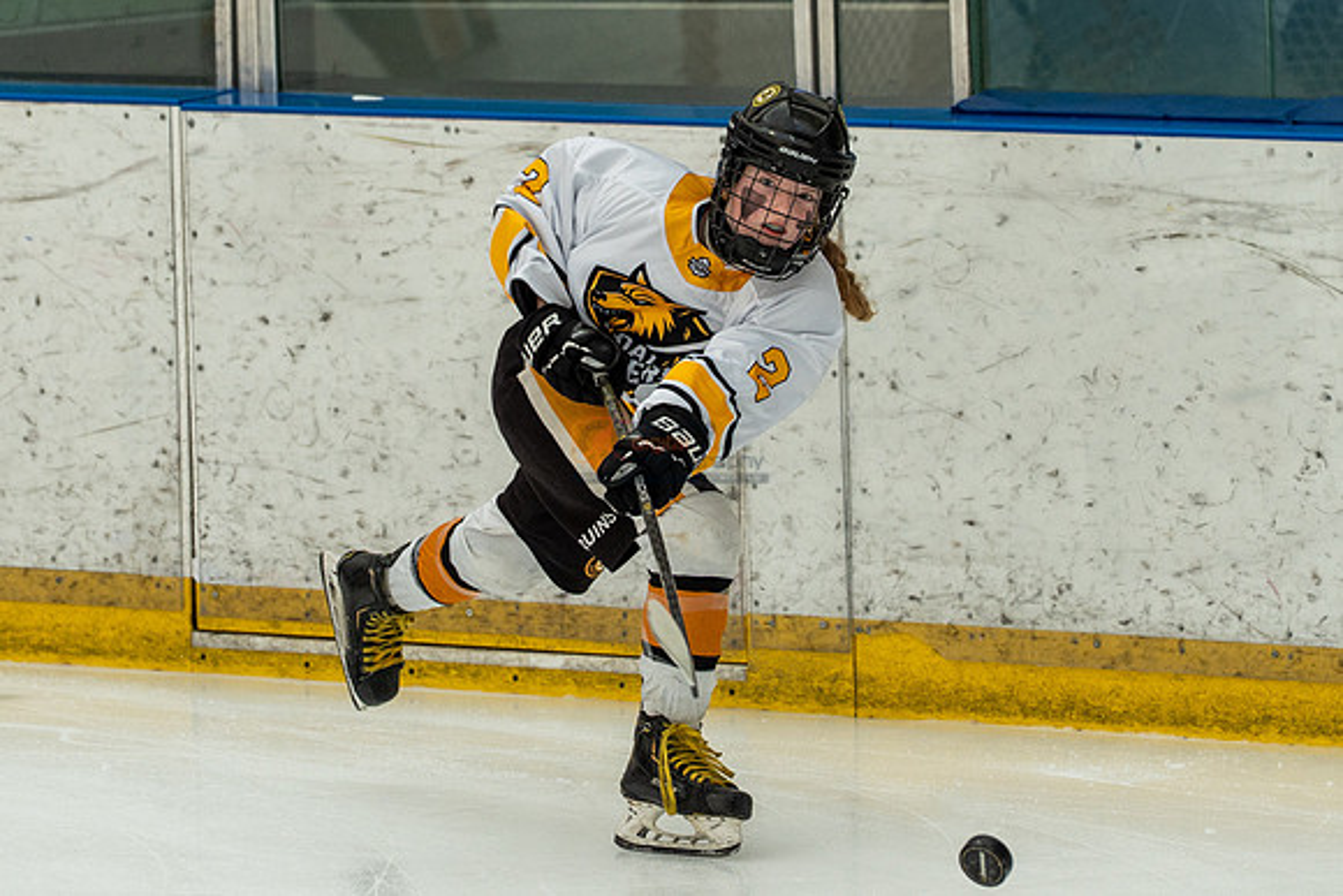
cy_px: 296
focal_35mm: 301
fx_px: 11242
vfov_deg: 4.6
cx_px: 672
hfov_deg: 6.8
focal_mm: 150
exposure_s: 1/1600
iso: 800
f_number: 3.5
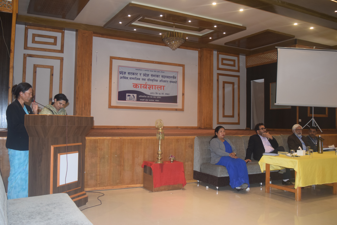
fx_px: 309
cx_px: 168
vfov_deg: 40.0
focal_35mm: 33
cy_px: 112
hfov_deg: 57.2
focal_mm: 22
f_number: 3.8
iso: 1100
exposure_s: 1/60
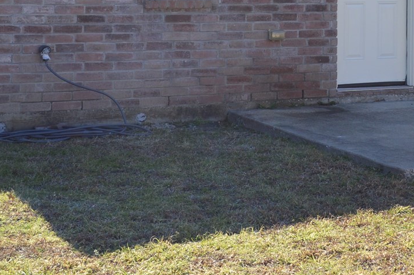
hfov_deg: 19.9
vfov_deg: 13.0
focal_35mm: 100
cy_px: -127
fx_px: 1149
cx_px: 394
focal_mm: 22
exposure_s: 1/200
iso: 100
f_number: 7.1
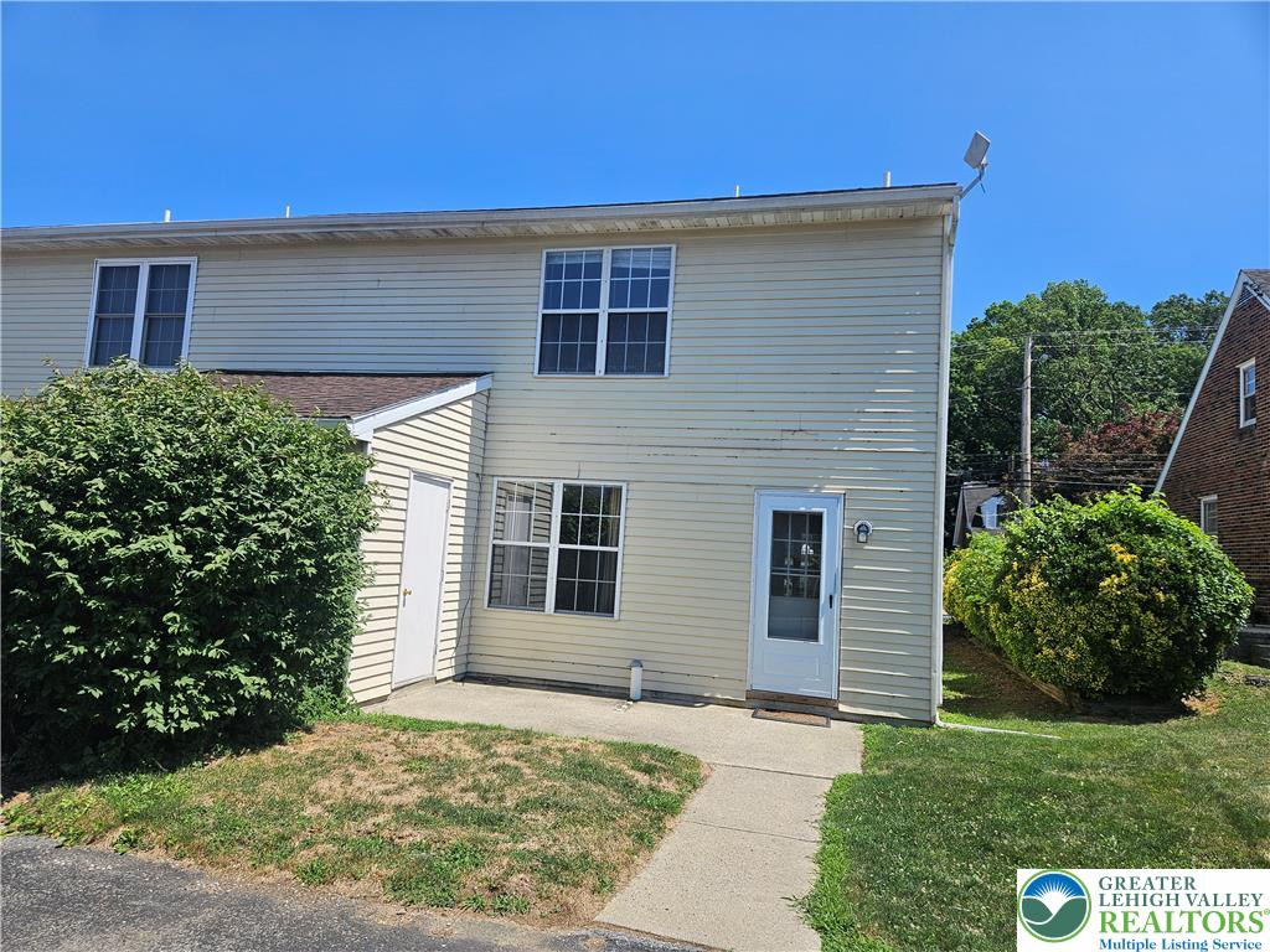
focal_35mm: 23
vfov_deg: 58.9
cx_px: 635
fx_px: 844
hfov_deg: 73.9
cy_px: 476
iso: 25
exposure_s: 1/1910
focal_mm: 5.4
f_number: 1.8
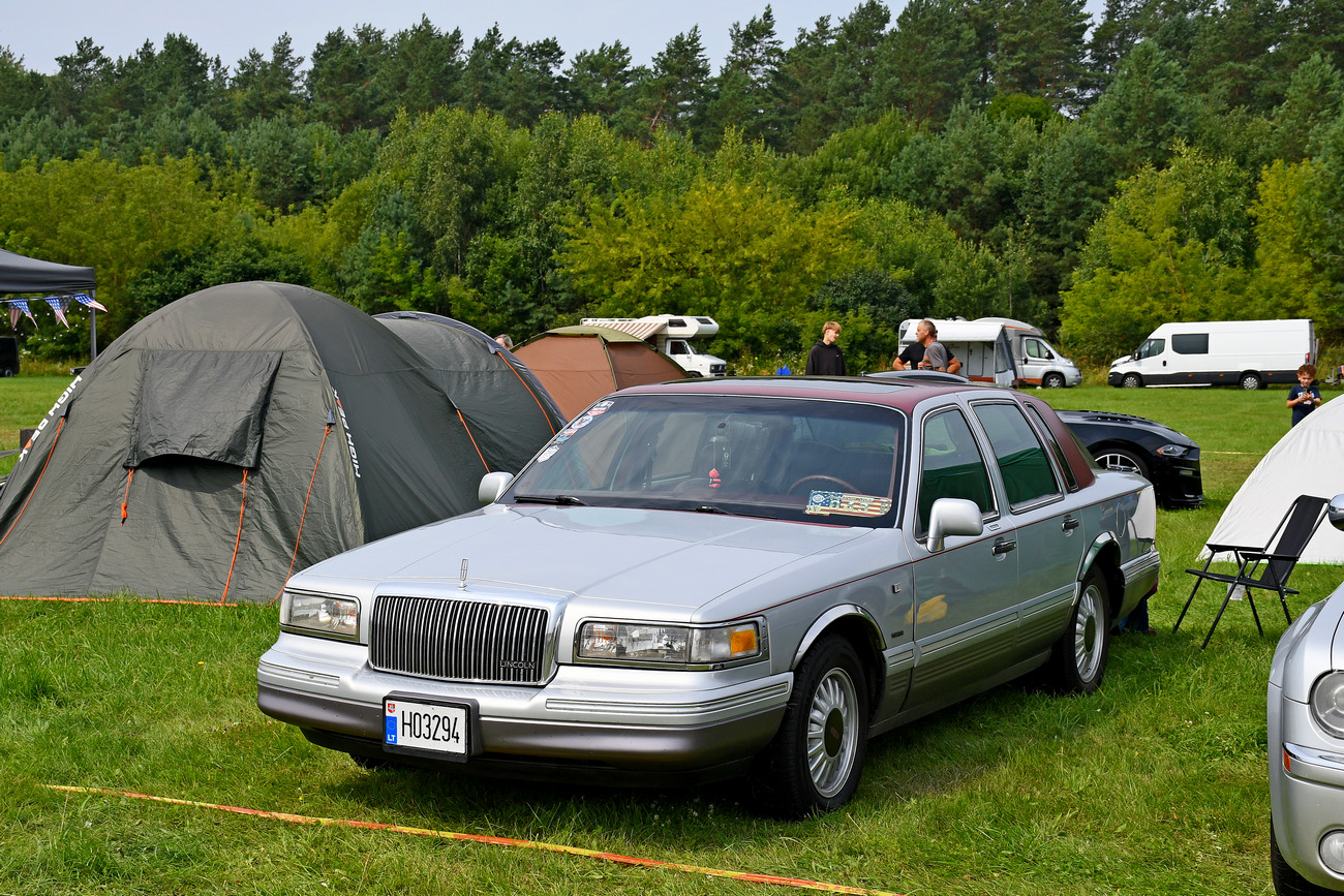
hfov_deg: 38.2
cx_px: 672
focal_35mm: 52
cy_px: 448
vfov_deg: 26.0
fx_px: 1941
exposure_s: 1/1000
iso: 200
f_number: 6.3
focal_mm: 35
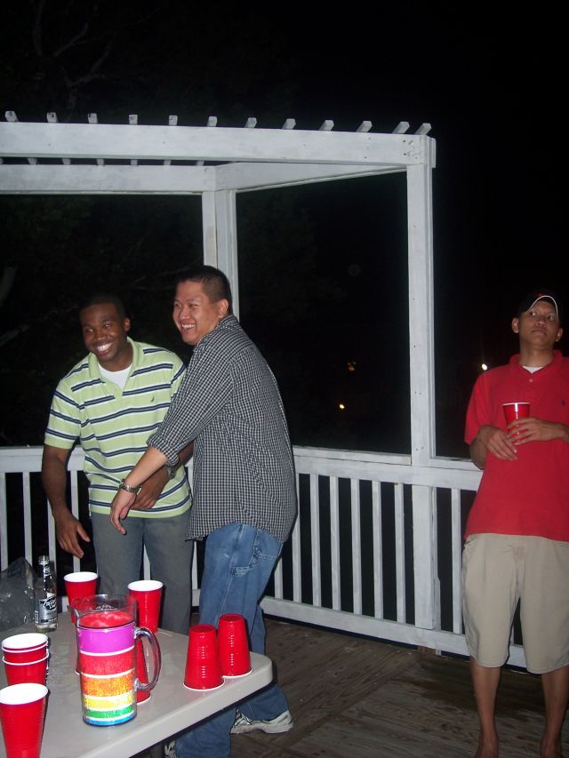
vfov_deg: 47.9
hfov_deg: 36.8
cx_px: 284
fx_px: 855
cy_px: 379
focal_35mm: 39
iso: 100
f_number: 2.8
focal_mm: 8
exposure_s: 1/60
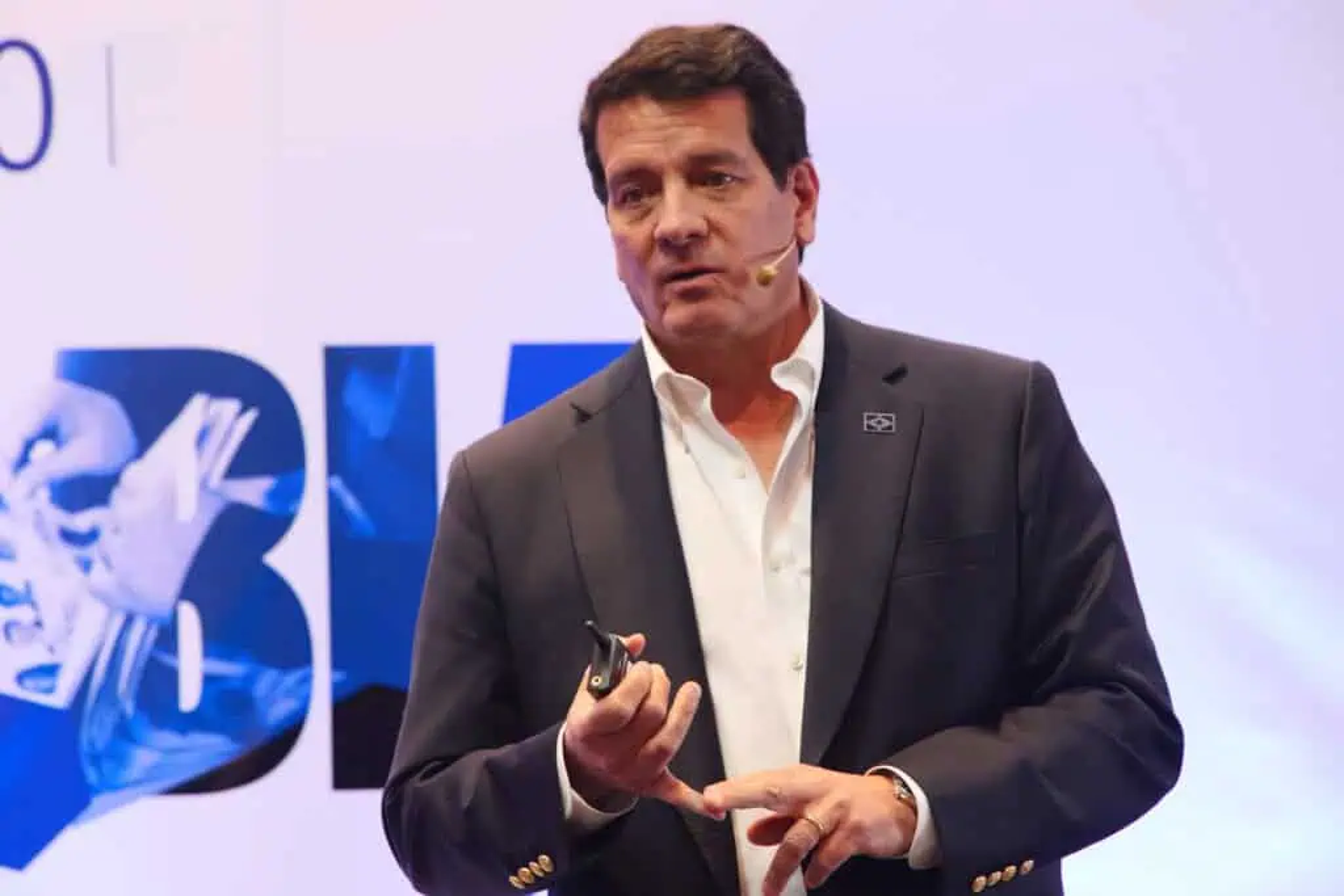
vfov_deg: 8.1
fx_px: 6347
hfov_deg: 12.1
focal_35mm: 170
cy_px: 448
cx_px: 672
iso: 10000
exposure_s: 1/100
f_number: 8
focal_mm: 170
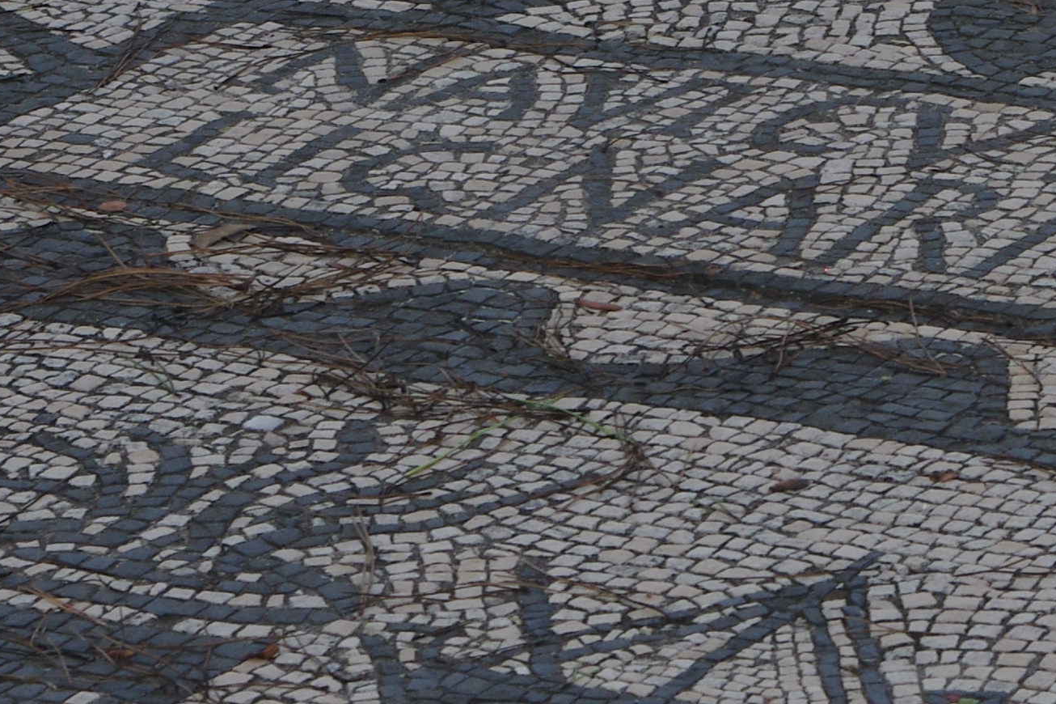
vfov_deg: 5.1
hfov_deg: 7.6
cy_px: 303
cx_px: 844
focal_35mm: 269
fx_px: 7888
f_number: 11
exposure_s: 1/200
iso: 400
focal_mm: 55
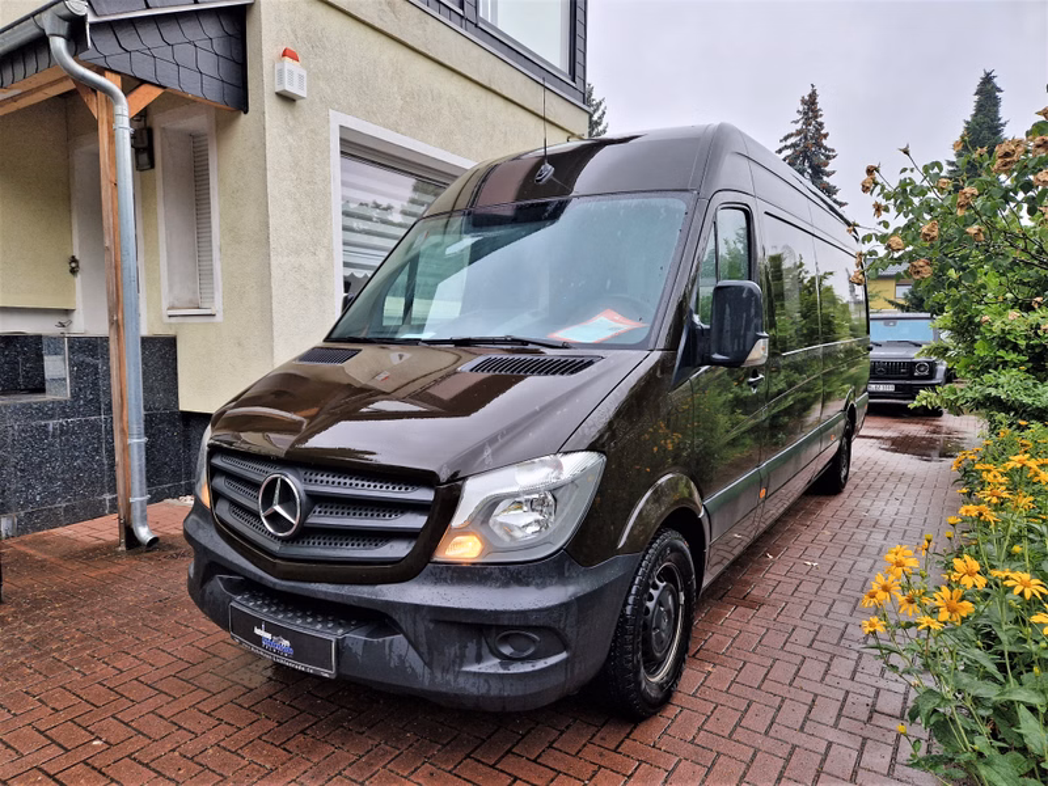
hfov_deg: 73.9
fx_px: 696
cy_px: 393
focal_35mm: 23
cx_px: 524
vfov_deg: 58.9
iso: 50
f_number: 1.8
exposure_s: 1/180
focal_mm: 5.4
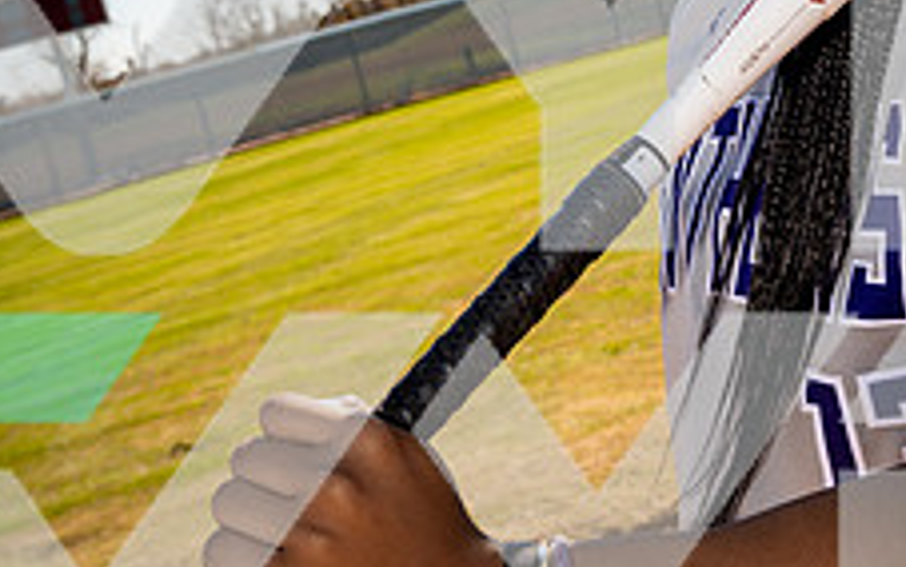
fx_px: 1803
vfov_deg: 17.6
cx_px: 774
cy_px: 42
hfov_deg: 27.4
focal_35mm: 73
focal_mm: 28
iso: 100
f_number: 7.1
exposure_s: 1/250
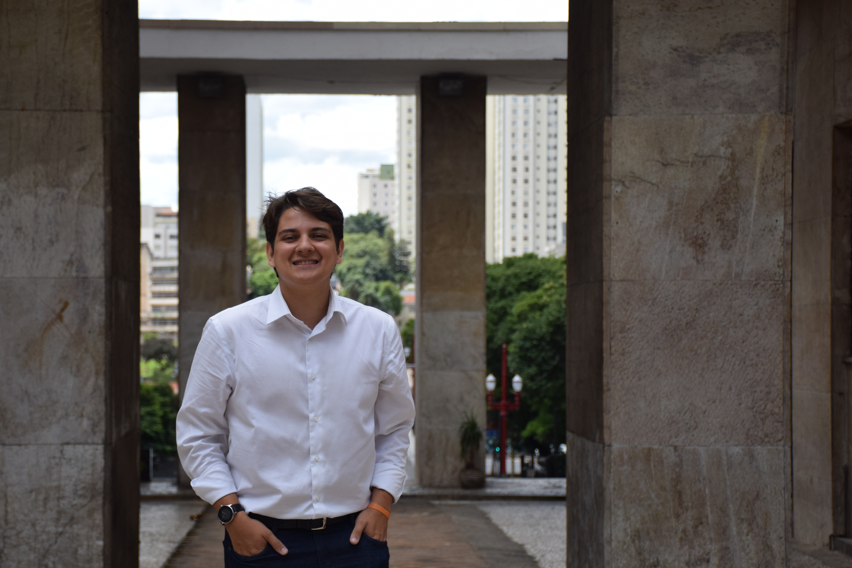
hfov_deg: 21.9
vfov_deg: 14.7
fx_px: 2201
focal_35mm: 93
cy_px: 323
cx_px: 363
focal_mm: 52
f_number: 5.6
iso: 400
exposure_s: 1/1250
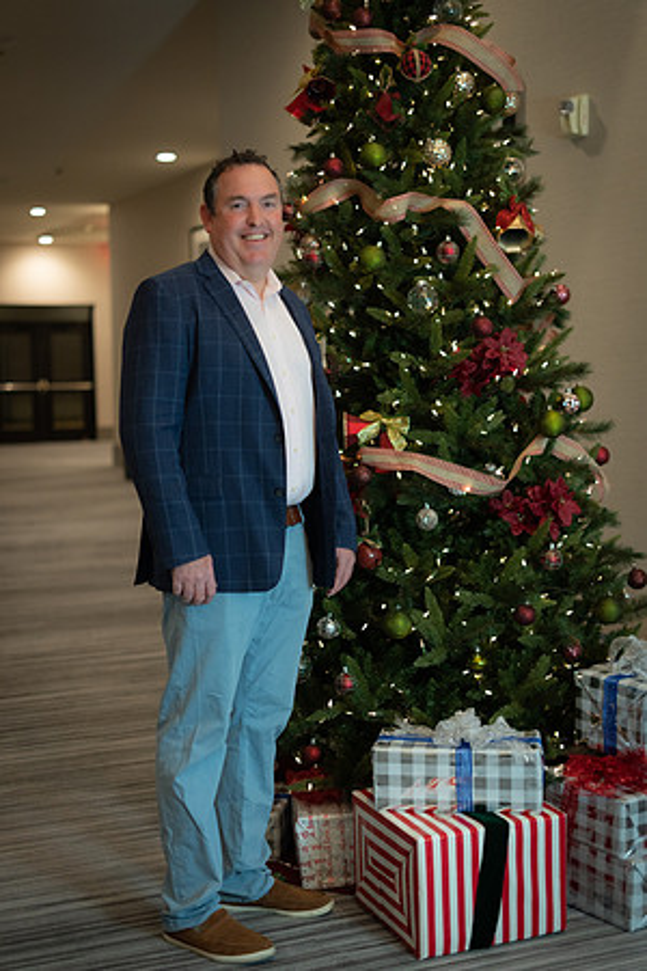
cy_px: 486
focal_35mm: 50
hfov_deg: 27.0
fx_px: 1348
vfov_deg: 39.6
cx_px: 324
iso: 1250
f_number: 1.8
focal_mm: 50
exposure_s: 1/320
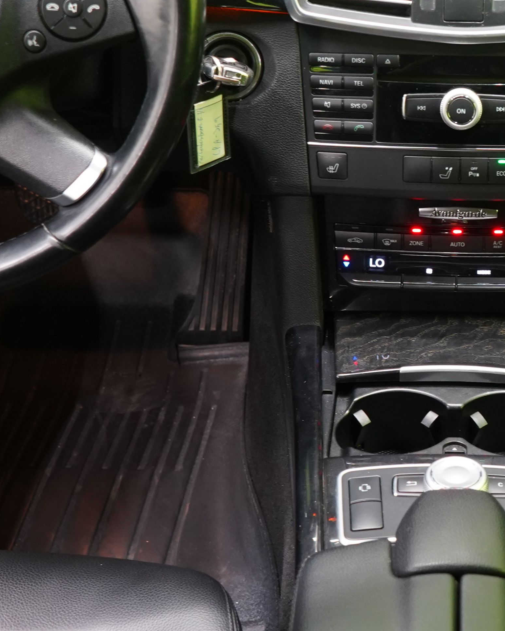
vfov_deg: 23.2
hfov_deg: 18.4
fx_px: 1532
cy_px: 254
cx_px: 459
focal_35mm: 82
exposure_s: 1/13
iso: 1600
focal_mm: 28
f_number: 5
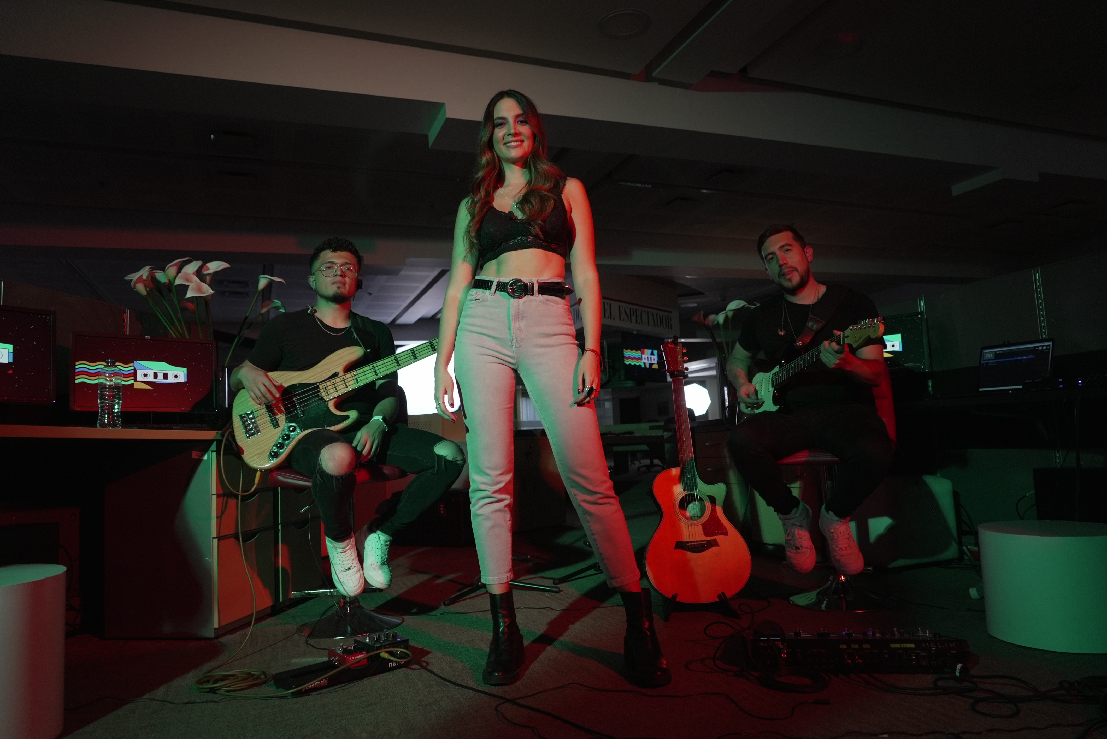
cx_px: 554
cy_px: 370
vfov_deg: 53.2
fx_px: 738
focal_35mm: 24
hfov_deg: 73.7
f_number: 4.5
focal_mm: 24
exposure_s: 1/200
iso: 2500
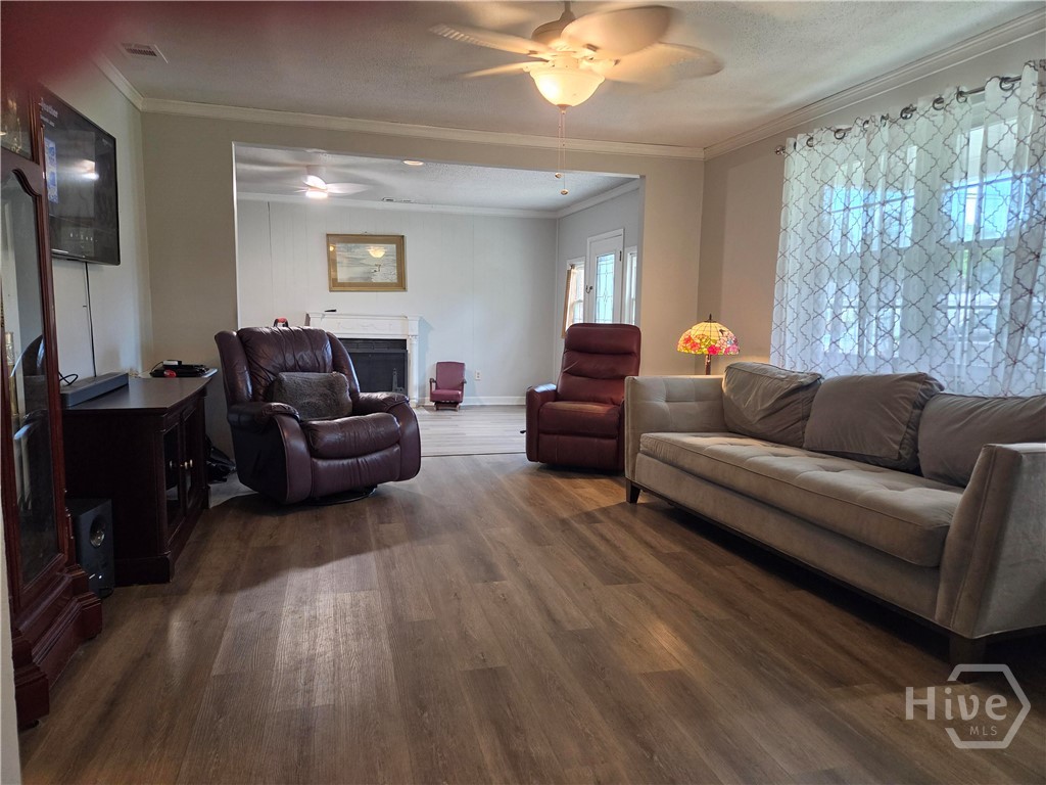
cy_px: 392
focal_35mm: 23
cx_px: 523
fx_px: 695
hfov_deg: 73.9
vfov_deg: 58.9
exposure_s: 1/120
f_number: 1.8
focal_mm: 5.4
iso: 320
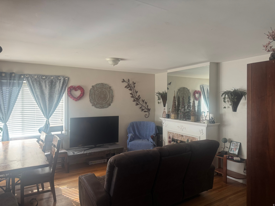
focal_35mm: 24
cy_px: 103
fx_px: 191
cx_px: 138
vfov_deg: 56.8
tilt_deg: -0.6
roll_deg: -0.6
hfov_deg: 71.6
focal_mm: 6.76
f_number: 1.78
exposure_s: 1/99
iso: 200
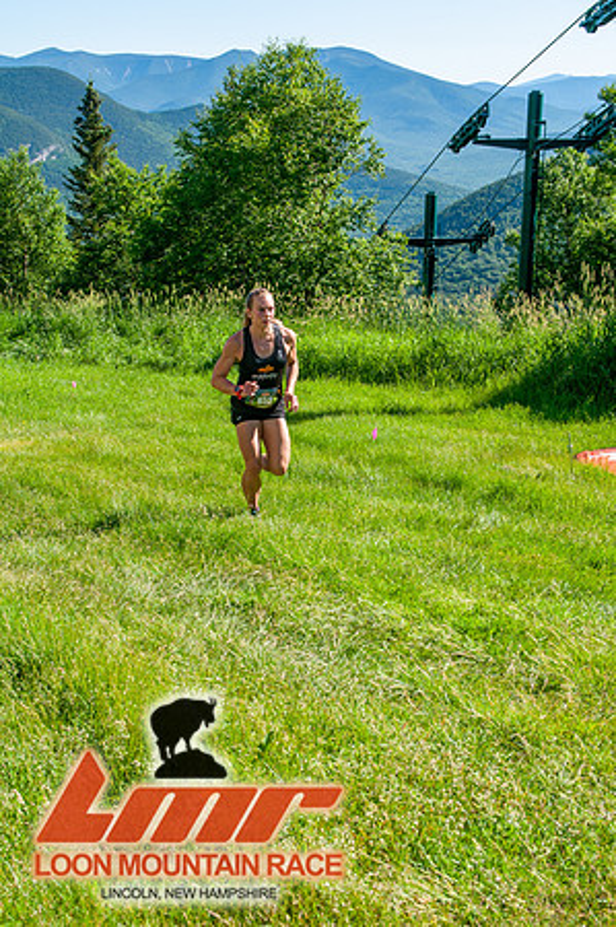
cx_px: 308
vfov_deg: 38.9
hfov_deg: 26.4
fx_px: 1312
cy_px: 464
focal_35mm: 51
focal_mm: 34
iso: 200
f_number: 8
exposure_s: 1/400
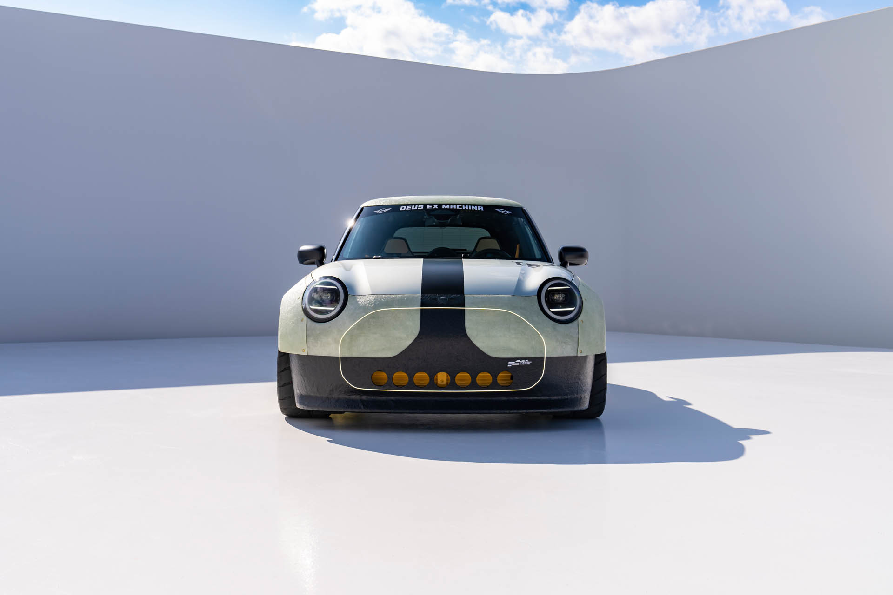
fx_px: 1067
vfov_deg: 31.2
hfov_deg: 45.4
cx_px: 446
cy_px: 298
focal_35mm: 43
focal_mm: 43
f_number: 5.6
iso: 100
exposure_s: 1/160
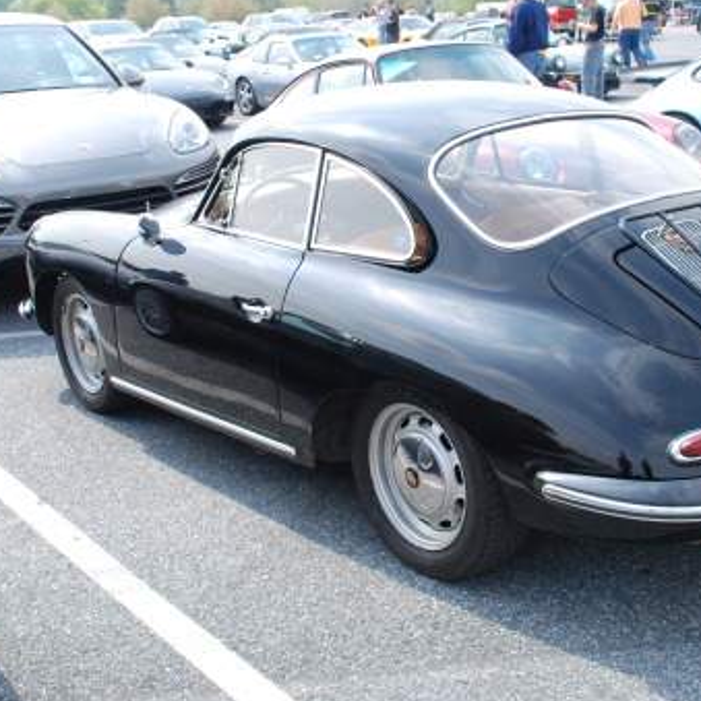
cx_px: 367
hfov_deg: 32.2
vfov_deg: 32.1
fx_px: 1214
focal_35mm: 53
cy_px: 269
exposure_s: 1/60
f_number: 9
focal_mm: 22
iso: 100
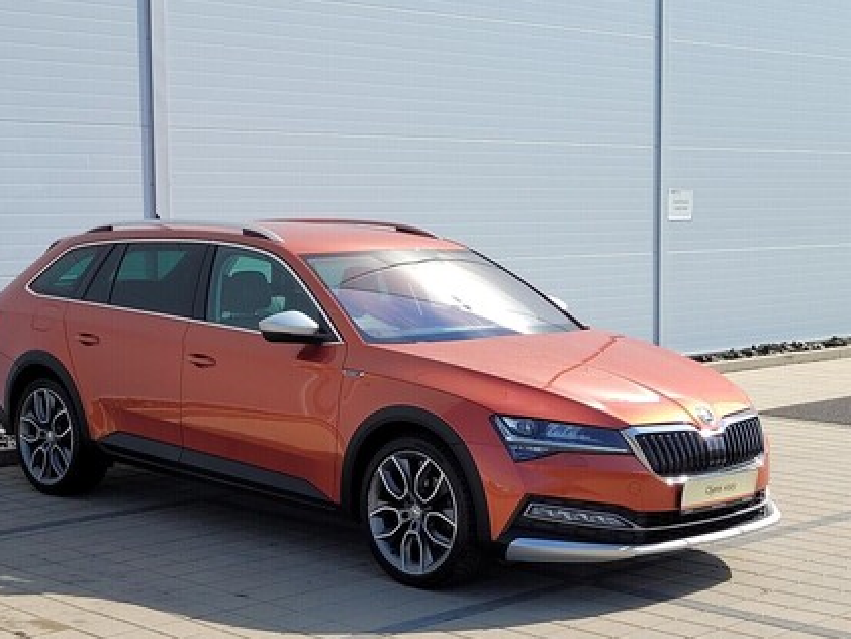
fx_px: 836
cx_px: 376
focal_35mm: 34
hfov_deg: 53.8
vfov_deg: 41.7
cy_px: 377
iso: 40
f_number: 1.8
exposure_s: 1/1834
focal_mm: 5.4
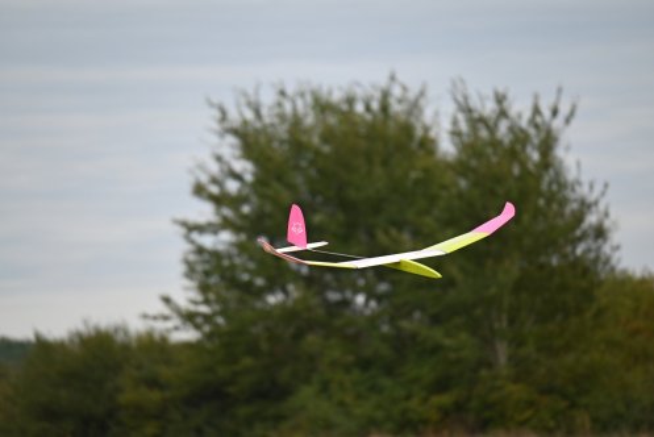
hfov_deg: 5.2
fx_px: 7271
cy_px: 218
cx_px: 327
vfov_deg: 3.4
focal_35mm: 400
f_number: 6.3
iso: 640
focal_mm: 400
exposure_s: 1/640
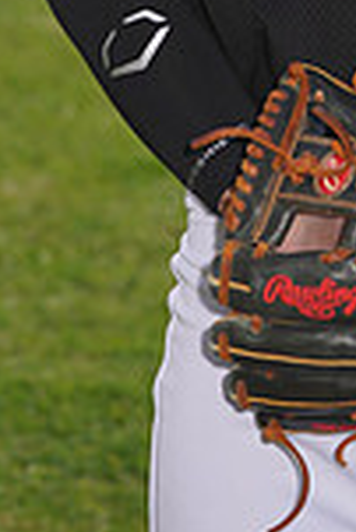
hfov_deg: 2.4
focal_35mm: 583
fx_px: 8627
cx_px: 474
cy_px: -275
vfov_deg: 3.5
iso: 100
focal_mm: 152
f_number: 7.1
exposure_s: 1/200
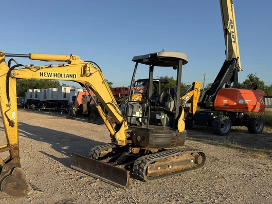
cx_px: 98
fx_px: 267
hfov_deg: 53.2
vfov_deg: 41.5
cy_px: 128
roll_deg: +0.5
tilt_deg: -5.1
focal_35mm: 34
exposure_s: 1/3279
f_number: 1.78
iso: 80
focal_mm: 6.76
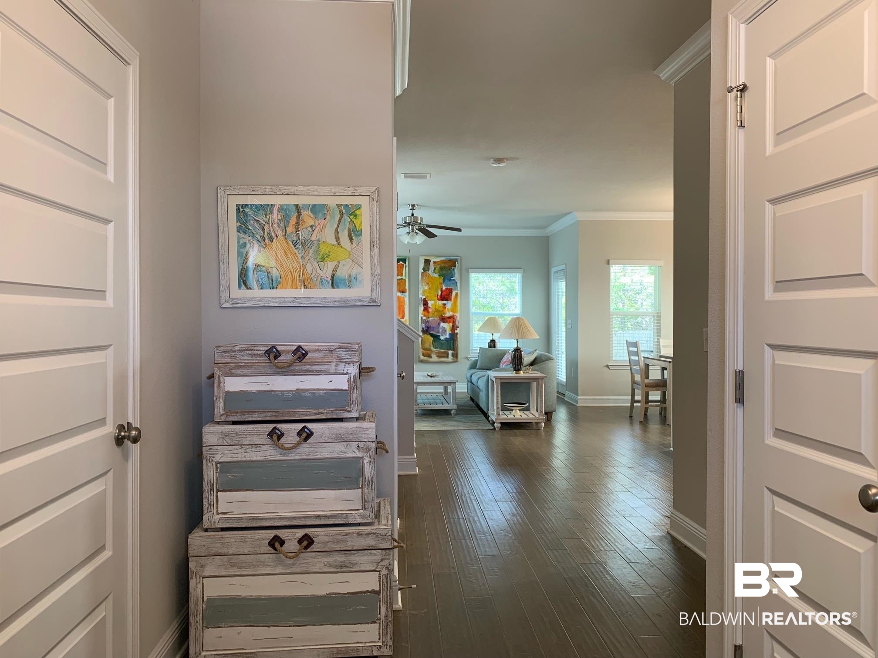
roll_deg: -0.2
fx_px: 659
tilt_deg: -1.2
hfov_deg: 67.3
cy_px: 329
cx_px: 439
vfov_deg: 53.1
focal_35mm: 26
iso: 80
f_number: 1.8
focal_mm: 4.25
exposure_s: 1/60
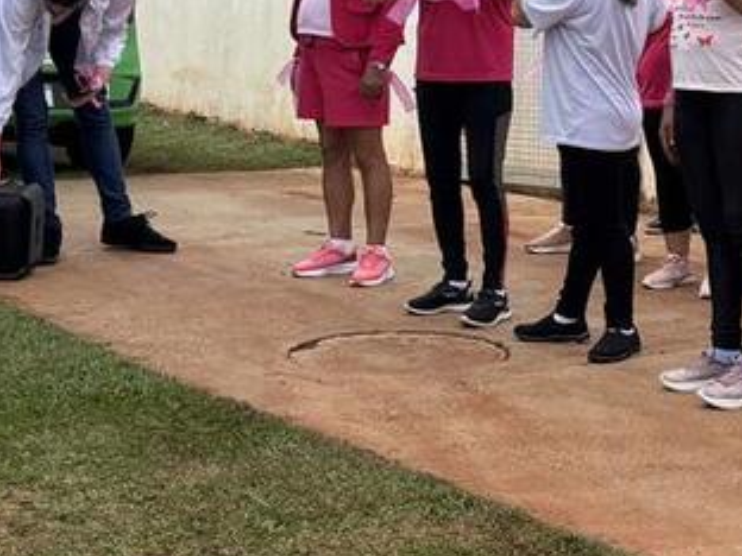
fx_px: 2144
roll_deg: -0.5
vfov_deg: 14.5
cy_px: -19
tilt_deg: -0.1
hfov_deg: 18.9
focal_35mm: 100
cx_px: 797
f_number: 1.6
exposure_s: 1/2342
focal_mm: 5.96
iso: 50
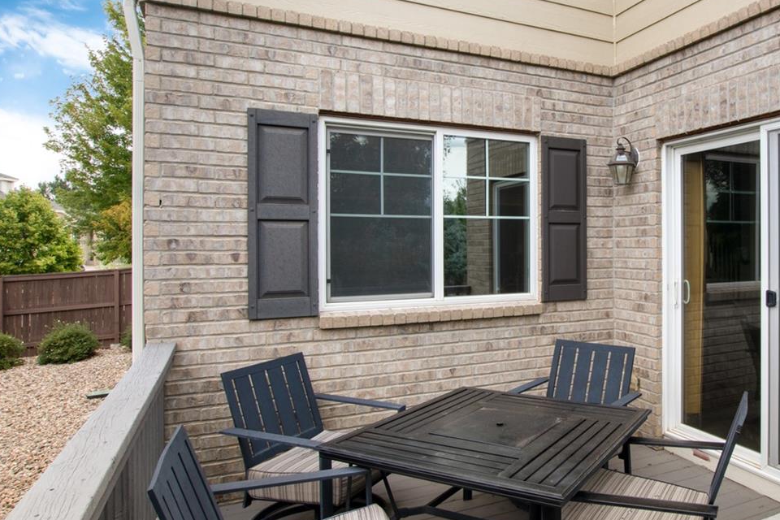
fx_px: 542
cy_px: 256
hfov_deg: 69.0
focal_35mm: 25
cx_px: 535
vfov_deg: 51.3
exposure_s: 1/15
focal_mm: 10
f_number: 10
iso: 200
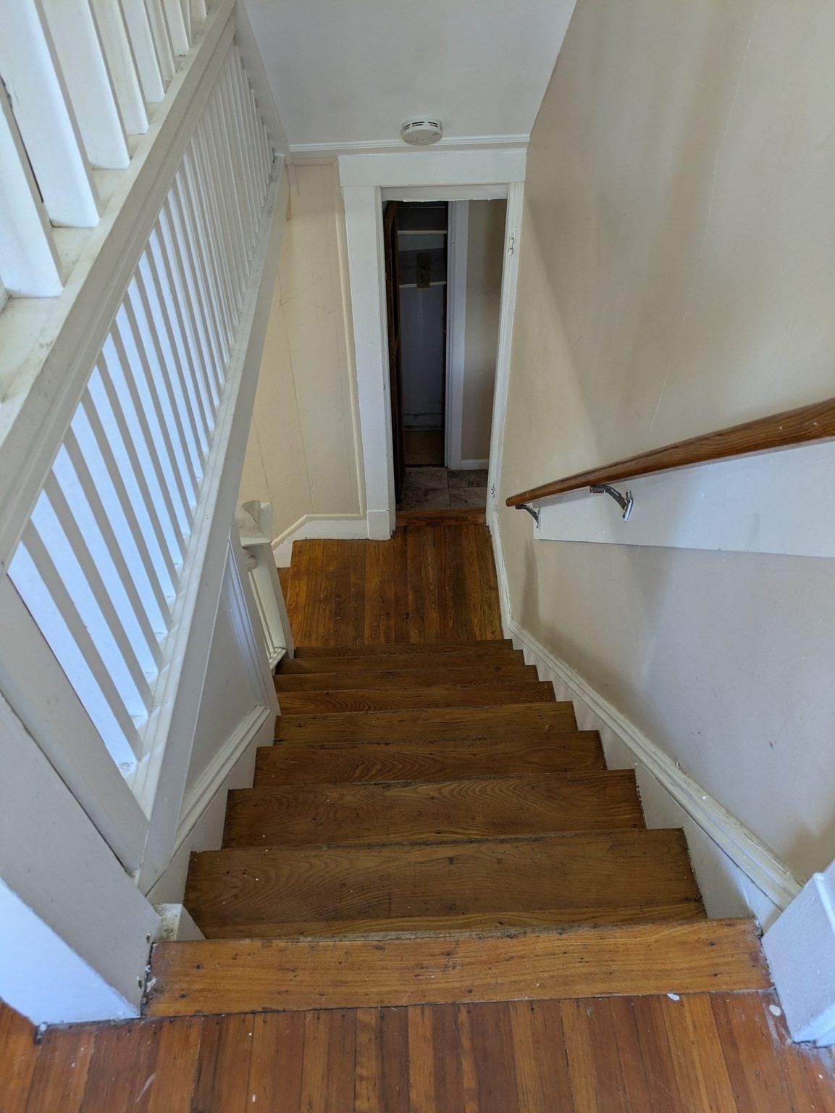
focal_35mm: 25
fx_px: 804
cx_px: 418
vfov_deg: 69.4
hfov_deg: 54.9
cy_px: 556
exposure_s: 1/60
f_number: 1.89
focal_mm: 5.43
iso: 252
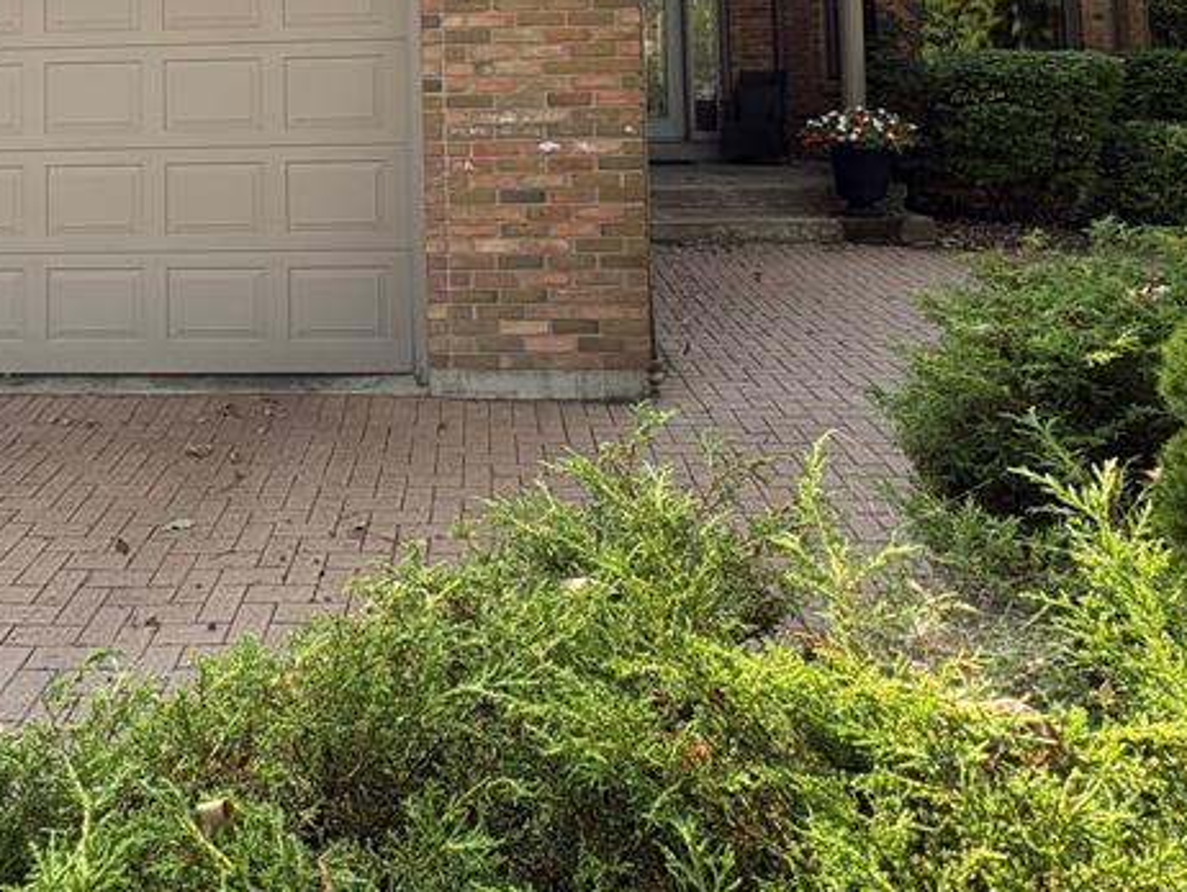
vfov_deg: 40.6
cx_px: 393
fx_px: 1064
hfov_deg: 57.0
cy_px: 31
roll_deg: +1.2
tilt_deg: +3.4
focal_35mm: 31
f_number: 2.2
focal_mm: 2.22
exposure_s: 1/250
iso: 64
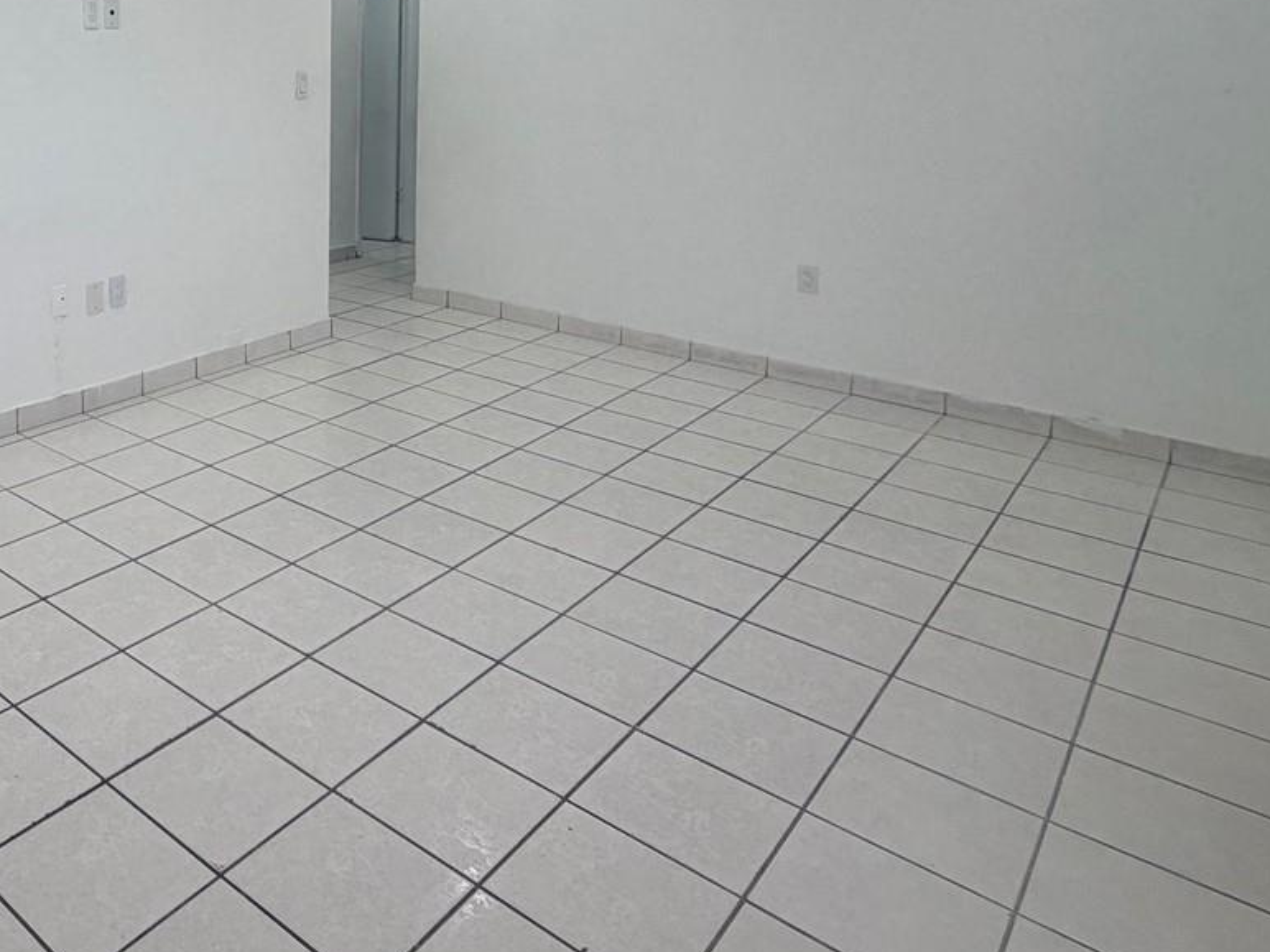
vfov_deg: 45.0
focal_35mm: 29
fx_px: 1064
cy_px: 146
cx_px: 145
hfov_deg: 54.4
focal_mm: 2.22
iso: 50
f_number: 2.2
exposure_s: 1/120
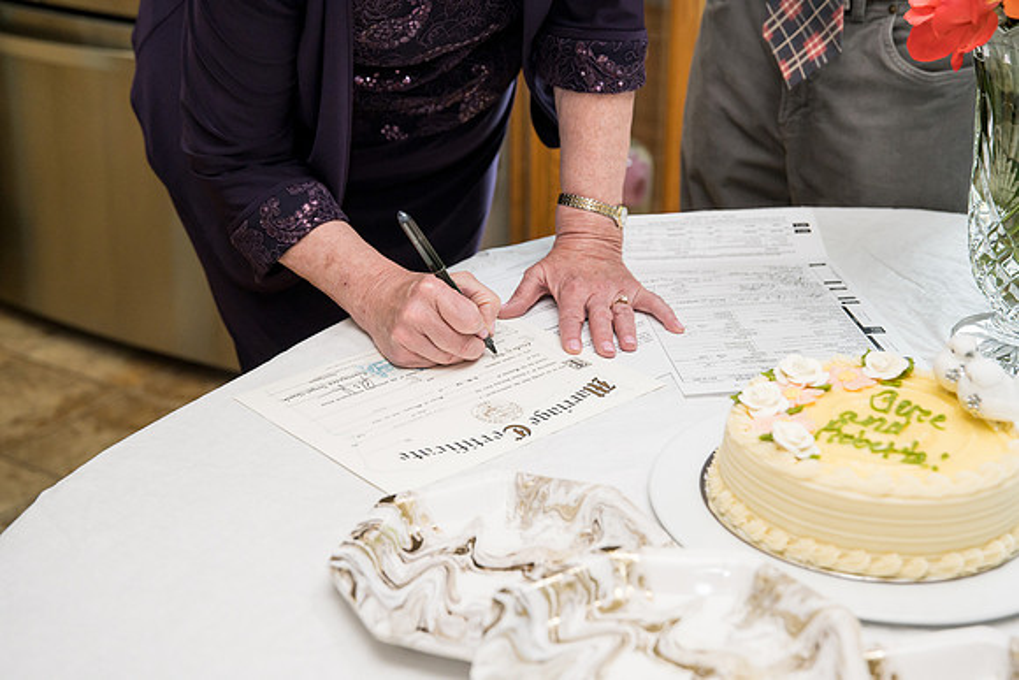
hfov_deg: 35.6
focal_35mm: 56
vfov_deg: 24.2
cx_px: 510
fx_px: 1585
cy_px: 340
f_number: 4
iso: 1600
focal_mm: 56
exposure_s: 1/320
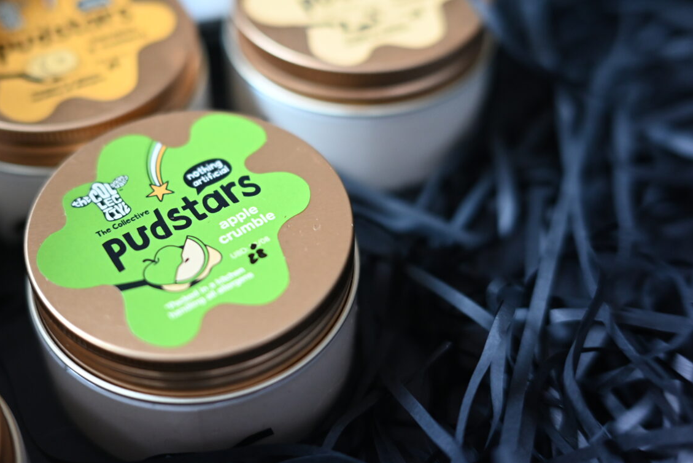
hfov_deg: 38.6
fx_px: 982
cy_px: 207
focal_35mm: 51
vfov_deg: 26.5
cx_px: 262
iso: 2000
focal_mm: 40
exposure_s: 1/160
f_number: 2.5
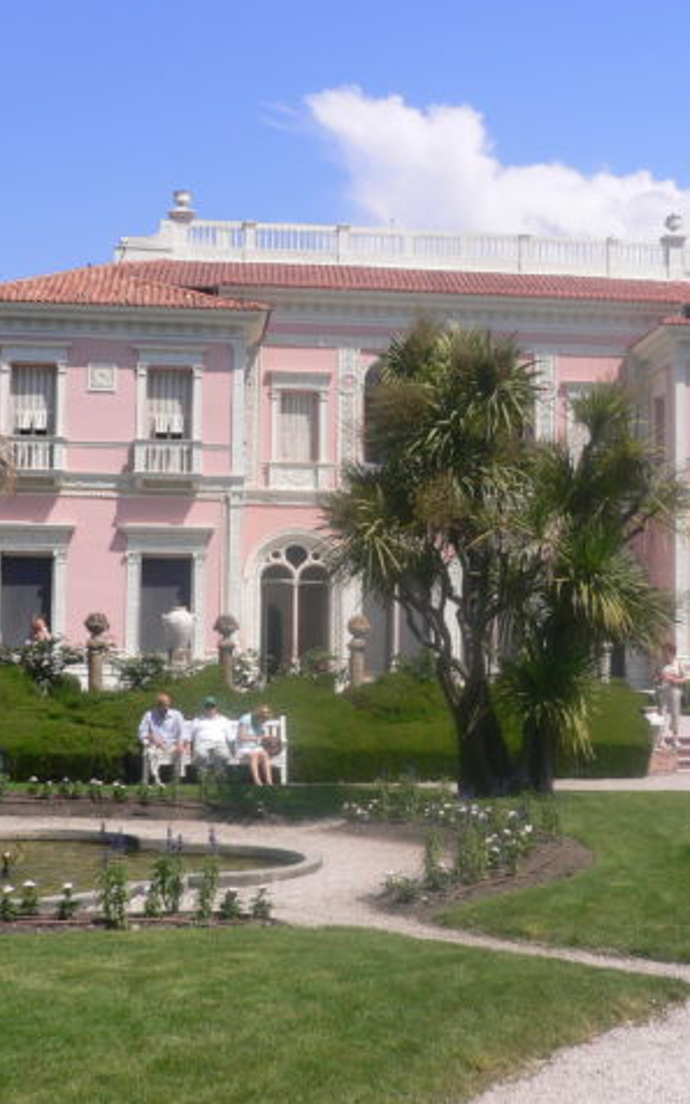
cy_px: 553
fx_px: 1504
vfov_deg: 40.3
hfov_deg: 25.7
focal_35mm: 50
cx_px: 462
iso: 80
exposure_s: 1/400
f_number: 5.6
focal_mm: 5.8
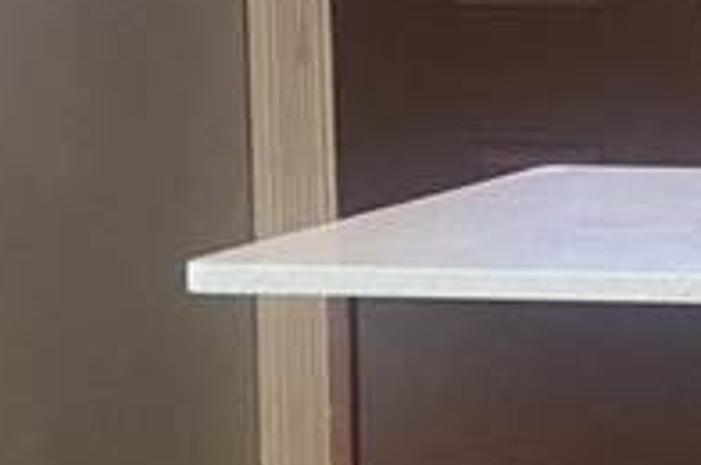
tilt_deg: -8.3
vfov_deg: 4.8
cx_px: 1692
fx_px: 5502
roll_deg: -0.6
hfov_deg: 6.9
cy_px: 376
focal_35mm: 283
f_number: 2
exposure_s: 1/60
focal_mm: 6
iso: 200
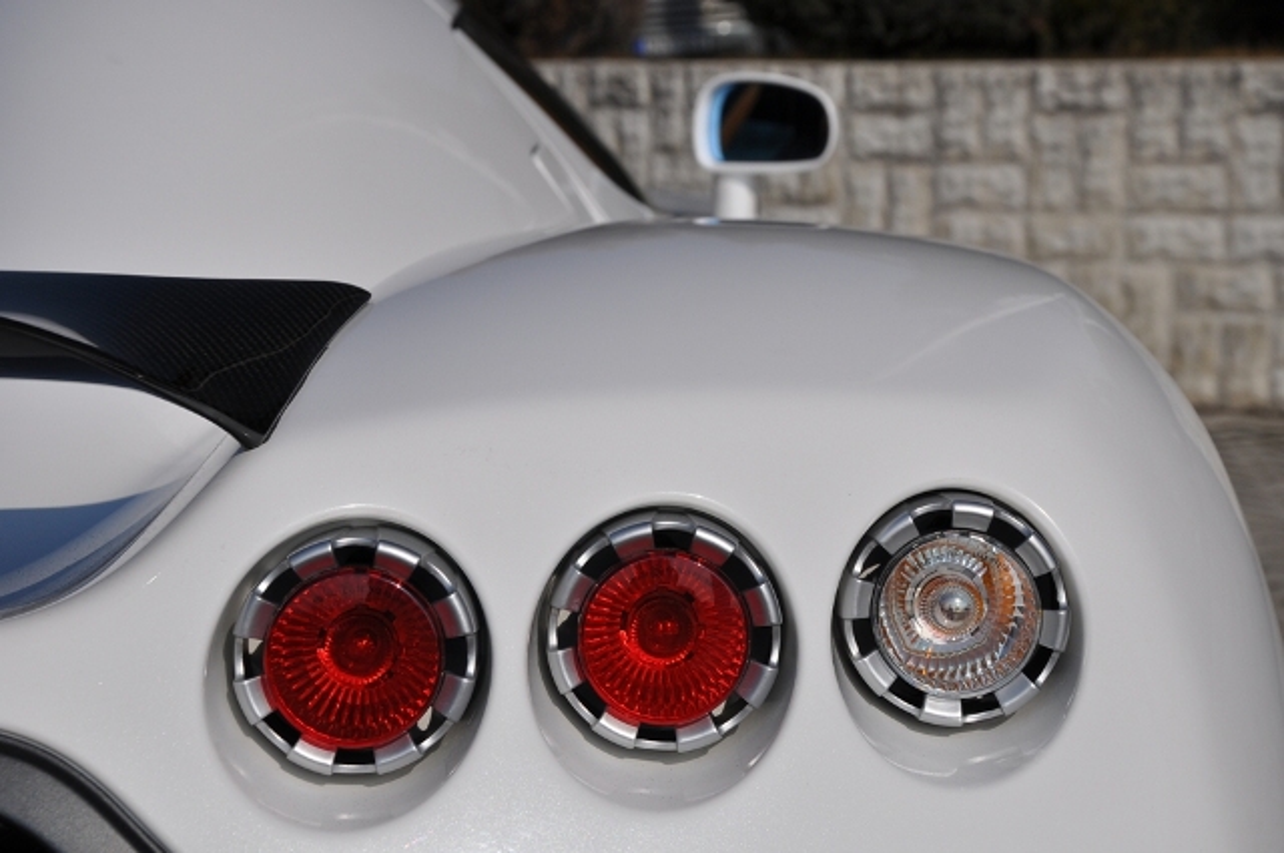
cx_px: 642
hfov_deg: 26.0
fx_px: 2778
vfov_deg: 17.4
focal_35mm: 78
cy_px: 426
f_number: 11
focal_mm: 52
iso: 200
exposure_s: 1/500
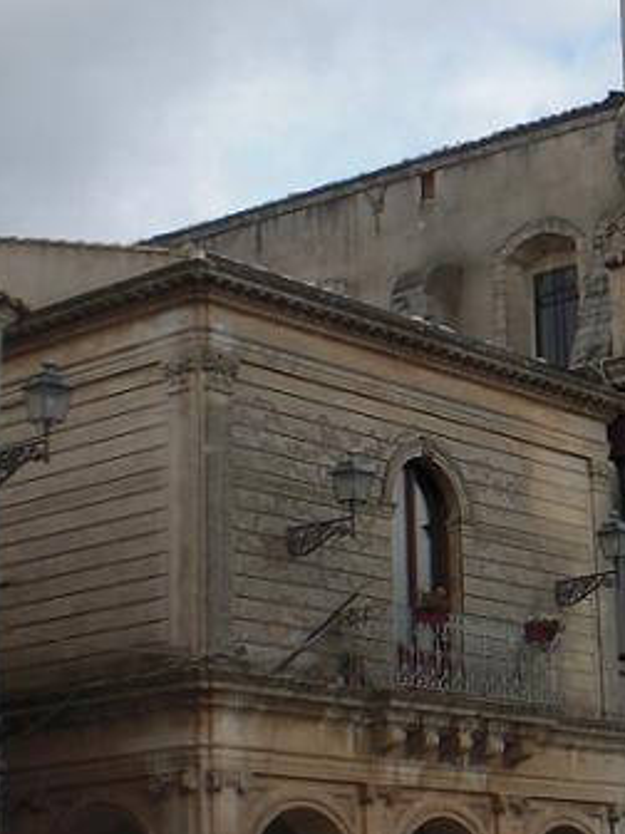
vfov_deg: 20.7
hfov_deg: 15.4
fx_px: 2287
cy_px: 426
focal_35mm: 95
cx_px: 574
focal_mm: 6.3
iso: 64
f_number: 5.6
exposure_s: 1/250
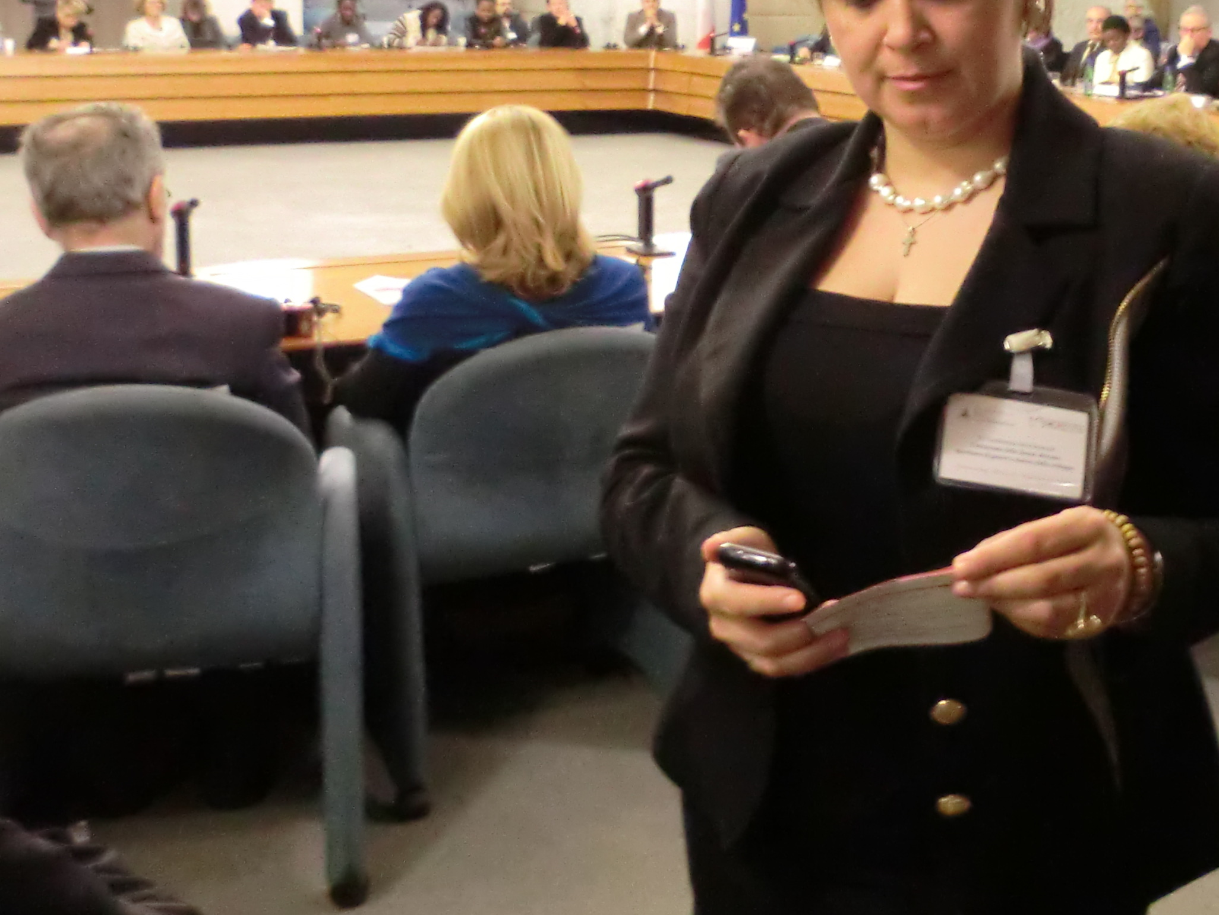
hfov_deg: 38.7
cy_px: 221
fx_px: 1690
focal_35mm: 48
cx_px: 903
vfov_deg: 29.7
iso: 800
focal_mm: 4.9
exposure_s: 1/25
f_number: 3.2
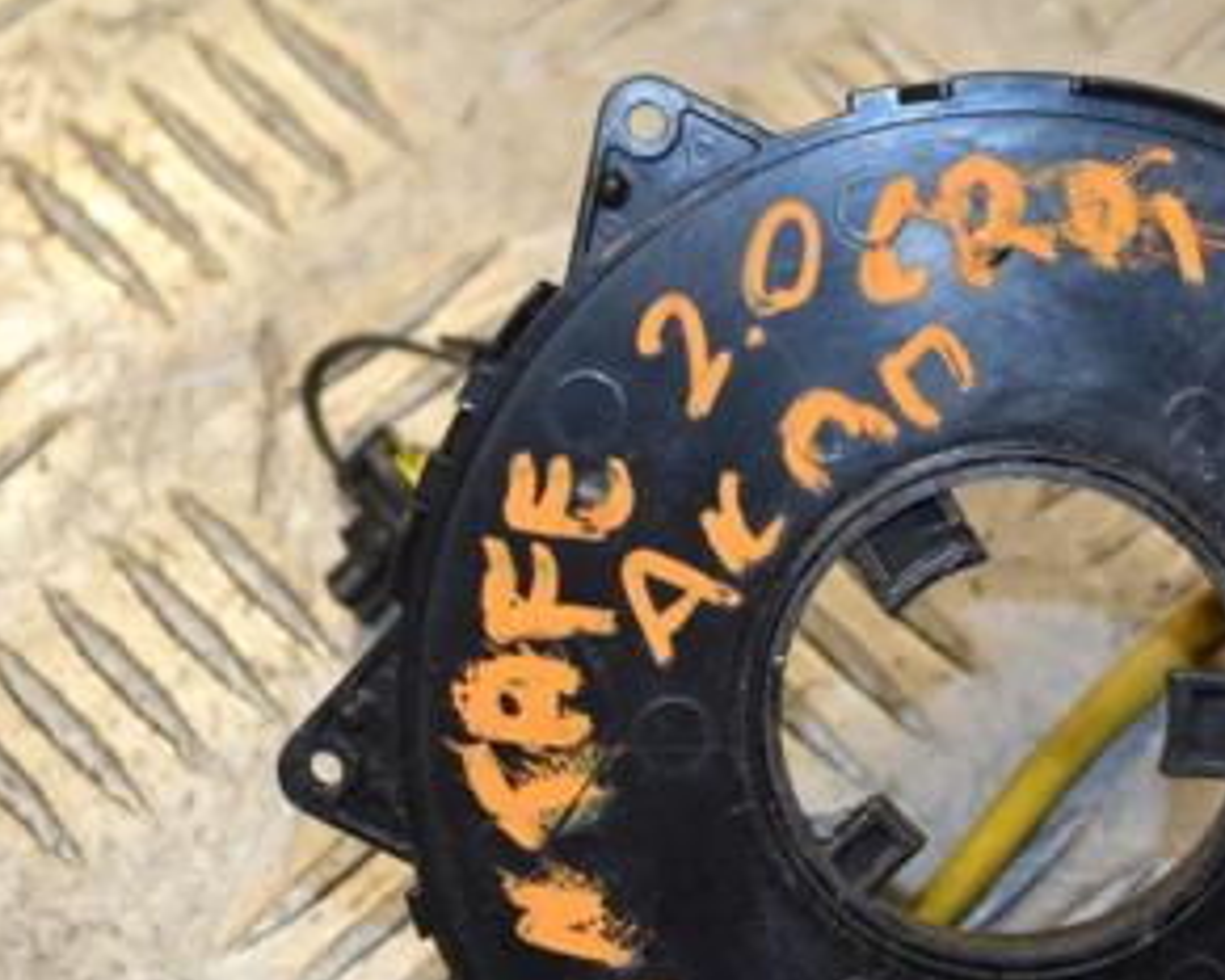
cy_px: 622
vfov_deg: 13.3
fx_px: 4207
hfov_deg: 16.5
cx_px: 951
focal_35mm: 116
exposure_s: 1/100
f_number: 5.3
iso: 400
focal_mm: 40
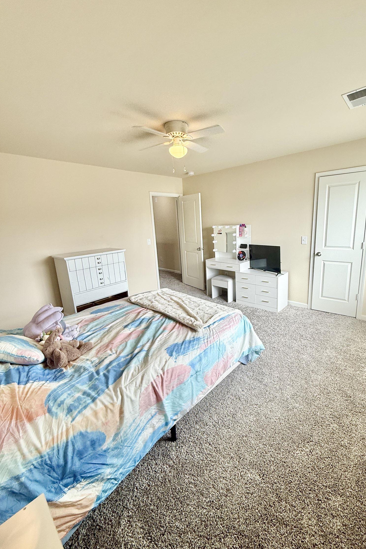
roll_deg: +2.4
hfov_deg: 76.9
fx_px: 229
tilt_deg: -11.3
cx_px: 209
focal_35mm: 15
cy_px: 268
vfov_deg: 100.4
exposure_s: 1/120
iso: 64
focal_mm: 2.22
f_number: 2.2
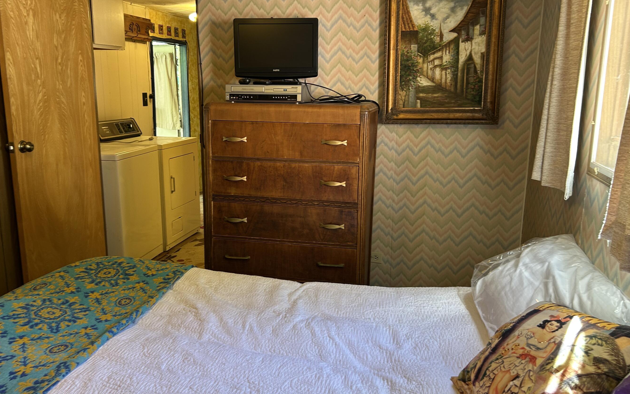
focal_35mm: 31
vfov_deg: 40.6
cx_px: 296
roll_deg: -0.9
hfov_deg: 61.2
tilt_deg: -10.5
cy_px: 196
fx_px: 532
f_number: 1.5
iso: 80
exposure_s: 1/60
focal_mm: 5.7
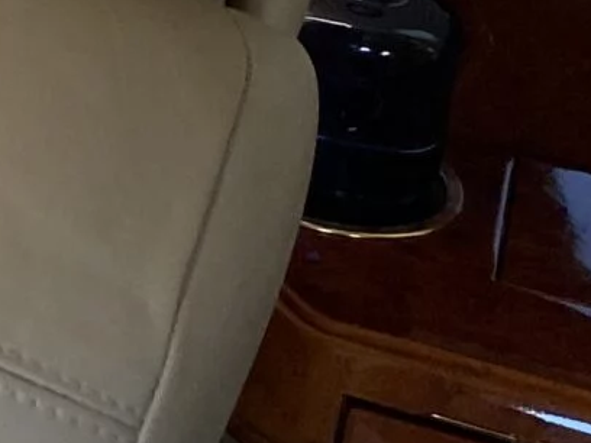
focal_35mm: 163
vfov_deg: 8.6
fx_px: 2783
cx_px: -1053
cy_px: -488
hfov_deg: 9.8
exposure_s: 1/119
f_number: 1.8
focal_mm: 4.25
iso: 100
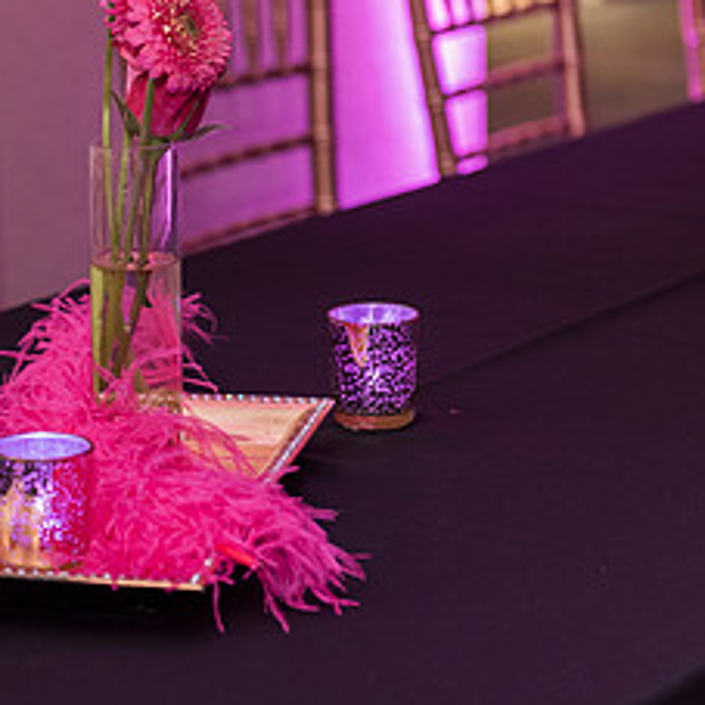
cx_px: 47
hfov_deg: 13.7
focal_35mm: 126
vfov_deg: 13.8
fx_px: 2903
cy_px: 197
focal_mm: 58
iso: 1600
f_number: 3.2
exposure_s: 1/60
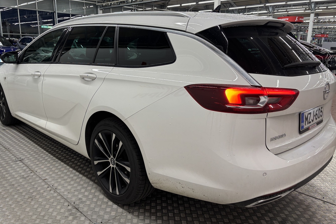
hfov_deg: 63.6
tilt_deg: -13.7
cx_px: 157
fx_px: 271
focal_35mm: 29
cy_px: 110
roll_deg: -0.5
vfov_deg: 44.9
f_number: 1.6
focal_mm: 5.96
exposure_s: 1/100
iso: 80
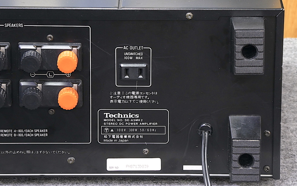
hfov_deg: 11.0
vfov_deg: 6.9
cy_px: 91
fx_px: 1546
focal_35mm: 191
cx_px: 149
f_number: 5.6
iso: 100
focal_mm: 30.9
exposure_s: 1.3
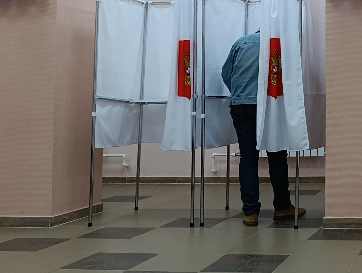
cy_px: 51
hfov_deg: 29.4
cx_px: 384
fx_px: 628
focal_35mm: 60
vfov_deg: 24.1
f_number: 1.65
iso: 382
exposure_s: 1/100
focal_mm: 6.11
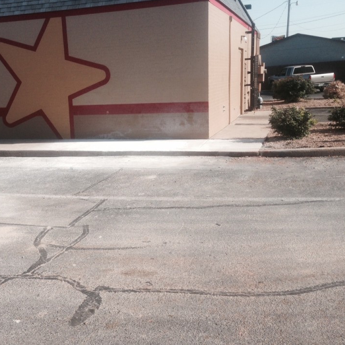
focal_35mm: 42
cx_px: 126
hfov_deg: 39.7
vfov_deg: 40.0
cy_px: 167
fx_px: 474
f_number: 2.4
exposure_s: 1/1290
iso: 50
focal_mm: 4.12
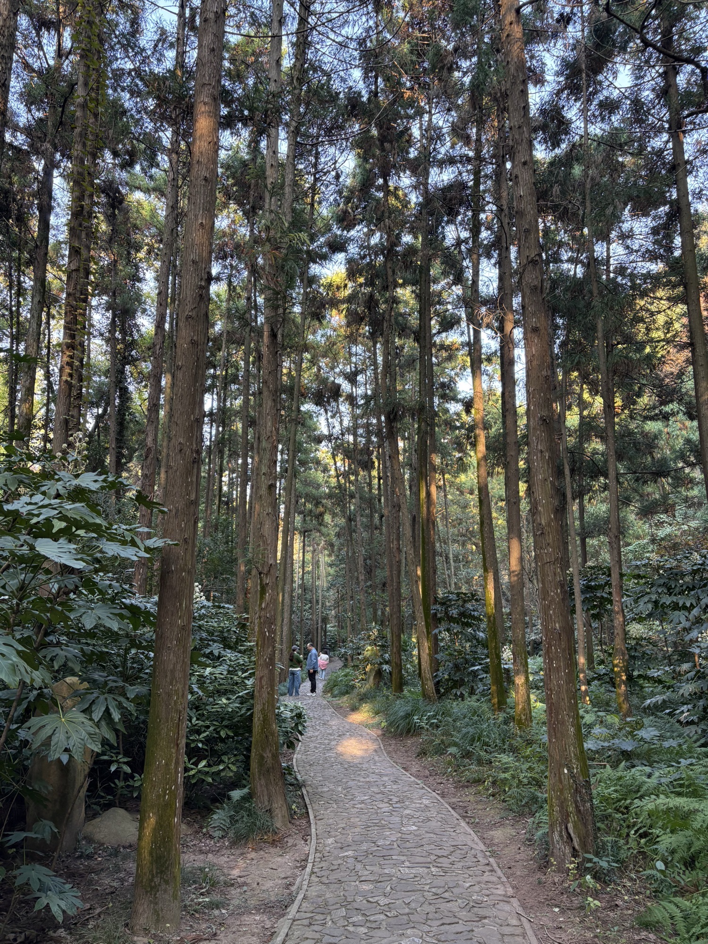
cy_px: 472
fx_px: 709
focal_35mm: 26
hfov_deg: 53.1
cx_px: 354
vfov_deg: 67.3
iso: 125
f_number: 1.6
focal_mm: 5.96
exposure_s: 1/71
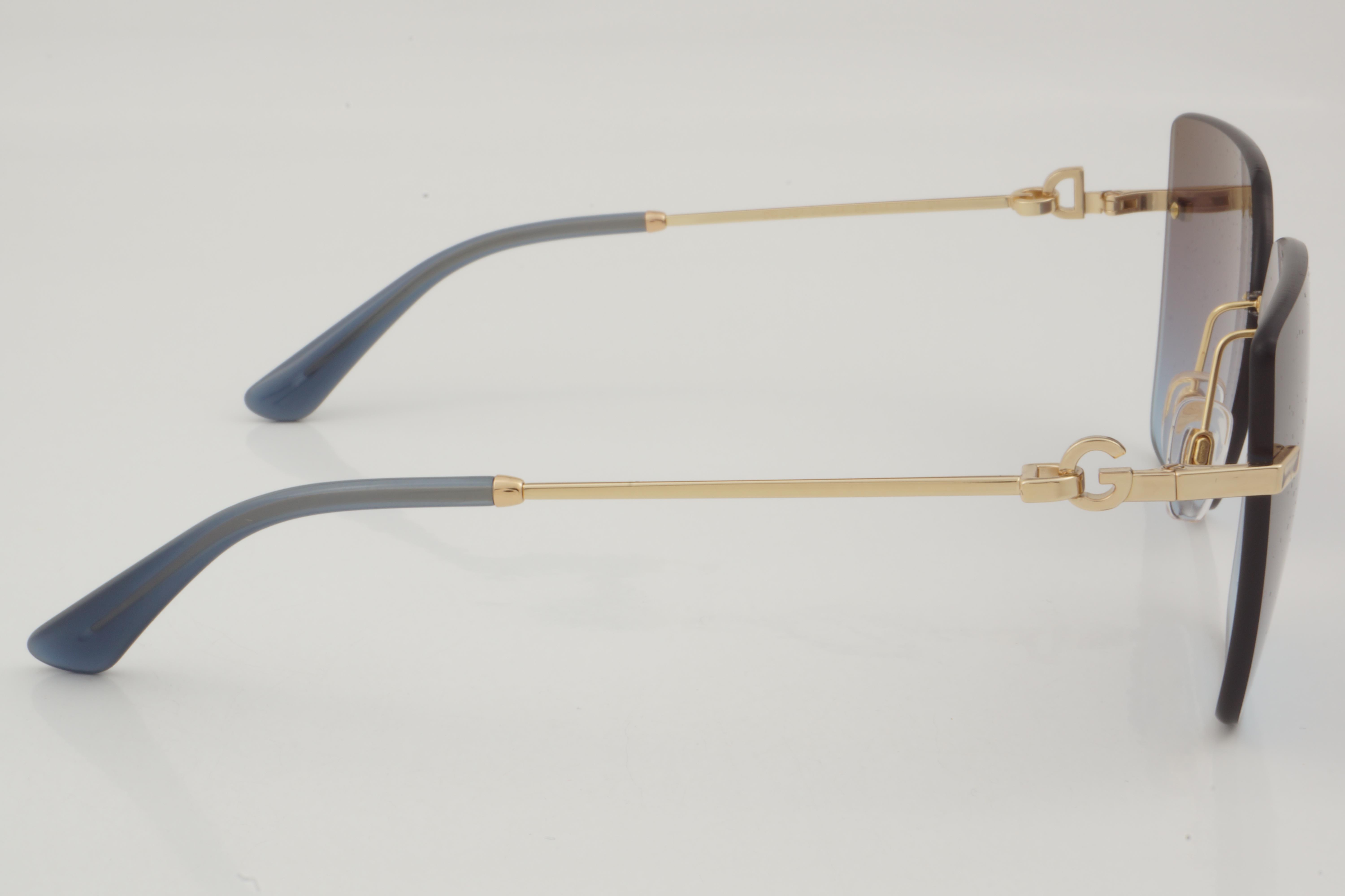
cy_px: 448
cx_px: 672
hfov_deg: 27.0
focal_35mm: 75
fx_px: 2802
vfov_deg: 18.2
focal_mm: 50
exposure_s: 1/3
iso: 100
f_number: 32
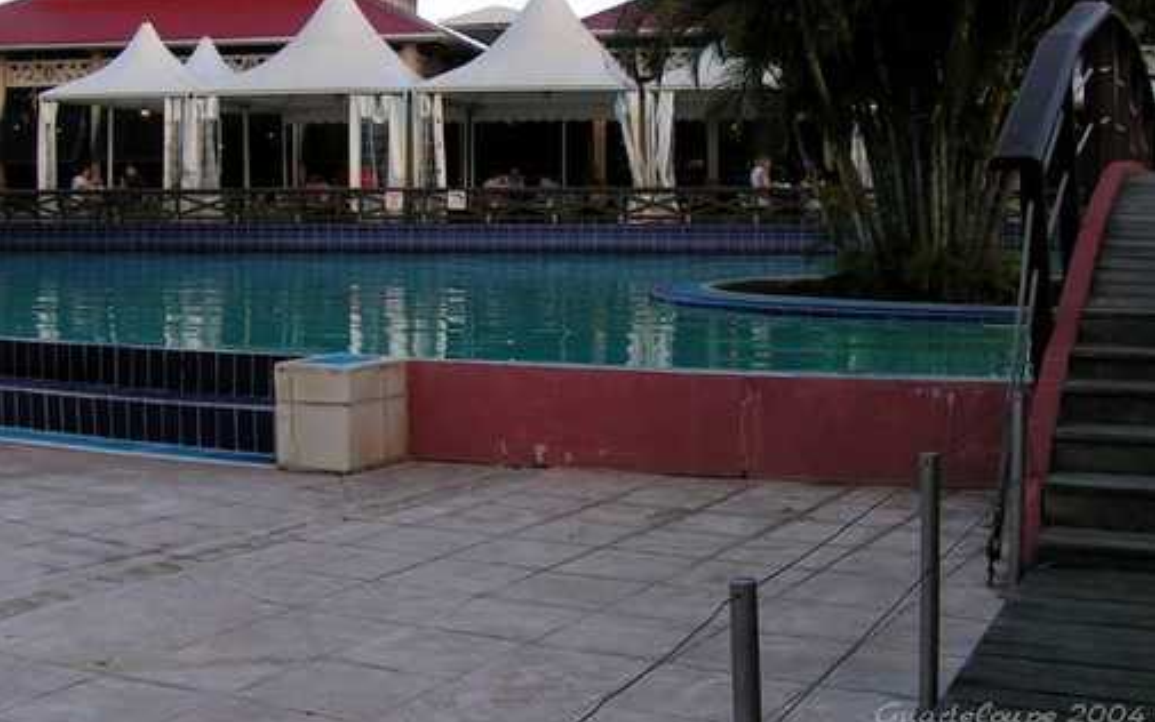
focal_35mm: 51
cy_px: 196
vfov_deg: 25.1
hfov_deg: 39.5
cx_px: 544
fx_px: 1606
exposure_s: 1/80
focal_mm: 5.8
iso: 50
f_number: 5.6
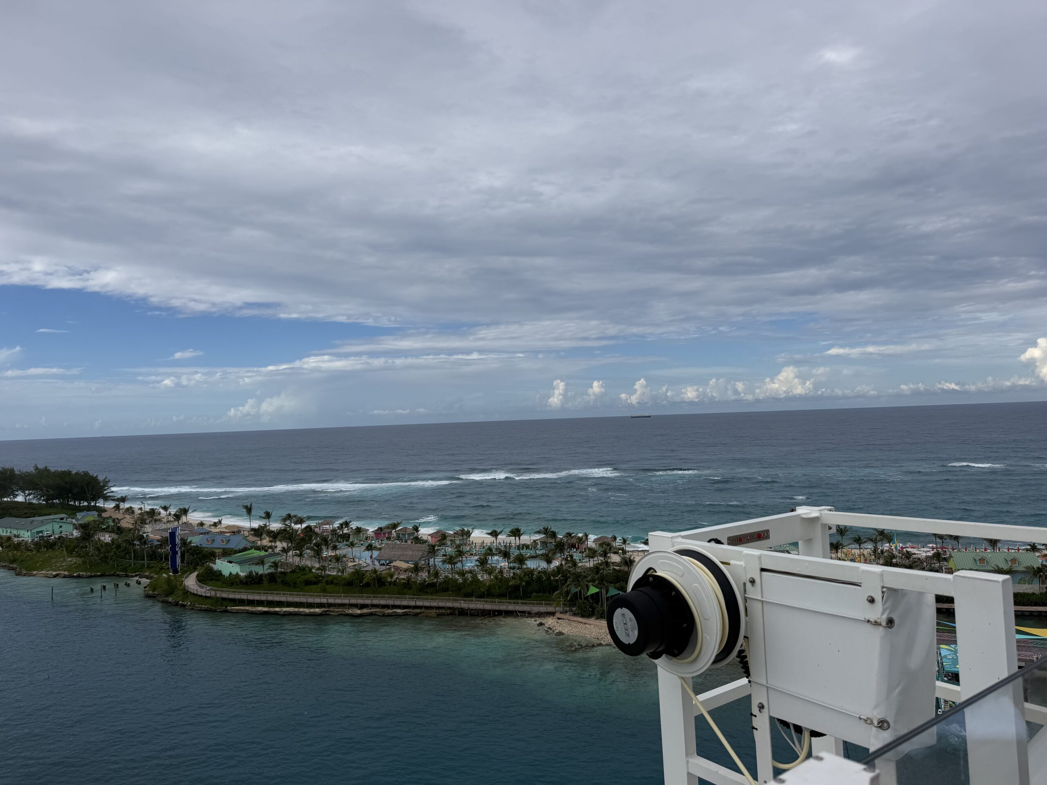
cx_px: 524
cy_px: 392
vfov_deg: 56.8
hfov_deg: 71.6
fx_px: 726
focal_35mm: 24
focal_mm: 6.76
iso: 80
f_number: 1.78
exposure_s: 1/8130
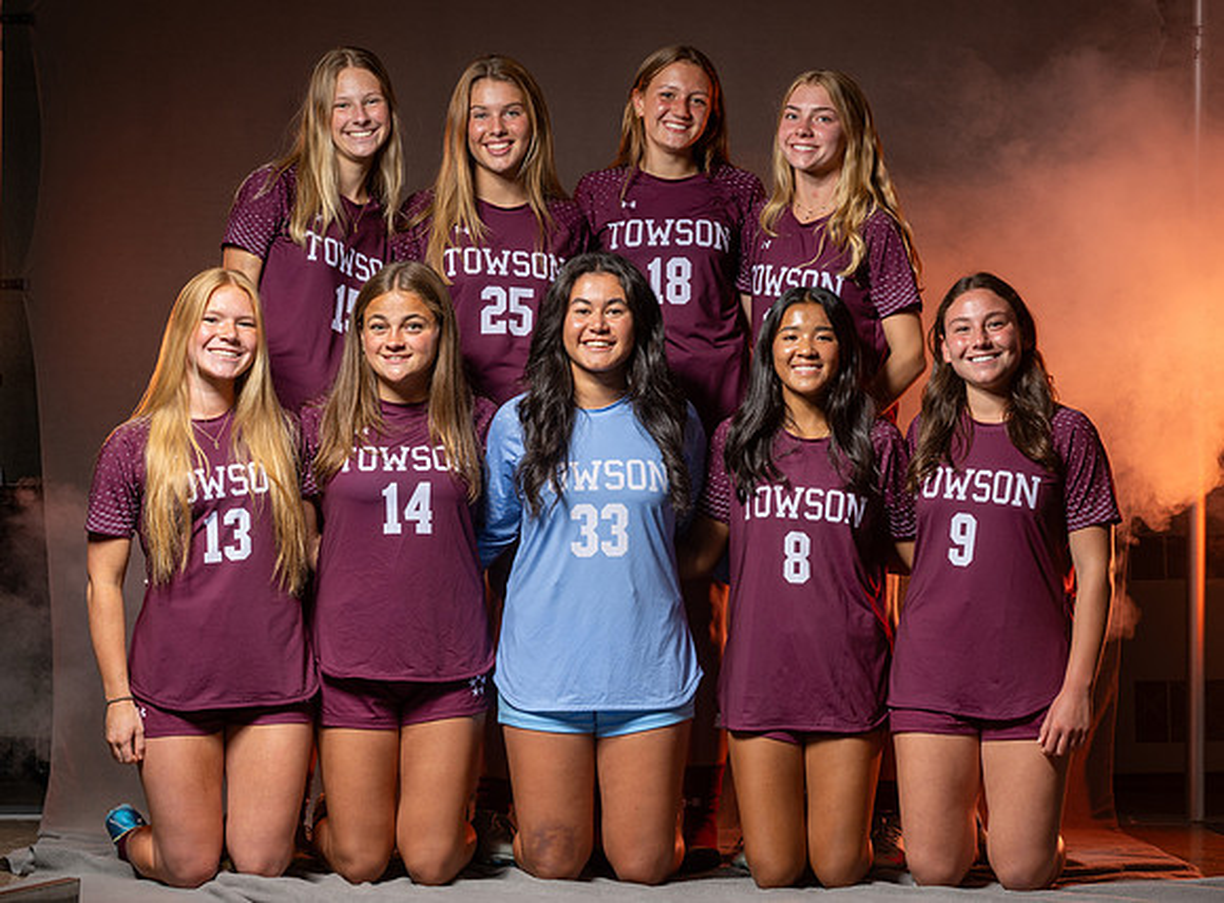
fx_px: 3198
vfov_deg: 16.1
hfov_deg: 21.7
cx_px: 584
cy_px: 456
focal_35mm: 91
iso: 80
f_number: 8
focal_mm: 70
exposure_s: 1/200
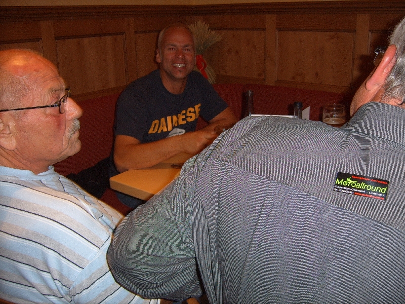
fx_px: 409
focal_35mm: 35
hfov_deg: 52.6
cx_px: 202
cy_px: 152
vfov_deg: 40.7
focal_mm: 5.8
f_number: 2.8
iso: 100
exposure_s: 1/30
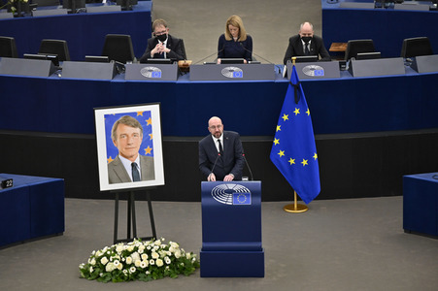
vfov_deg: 6.9
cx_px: 219
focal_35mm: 200
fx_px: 2431
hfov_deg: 10.3
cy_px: 146
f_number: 2.8
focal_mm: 200
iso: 1250
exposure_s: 1/400
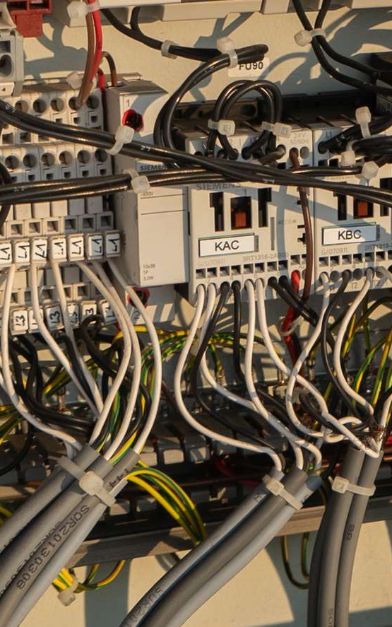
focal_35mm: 164
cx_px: 651
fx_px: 2801
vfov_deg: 12.7
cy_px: 86
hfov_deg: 7.8
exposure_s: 1/200
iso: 160
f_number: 5
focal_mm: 34
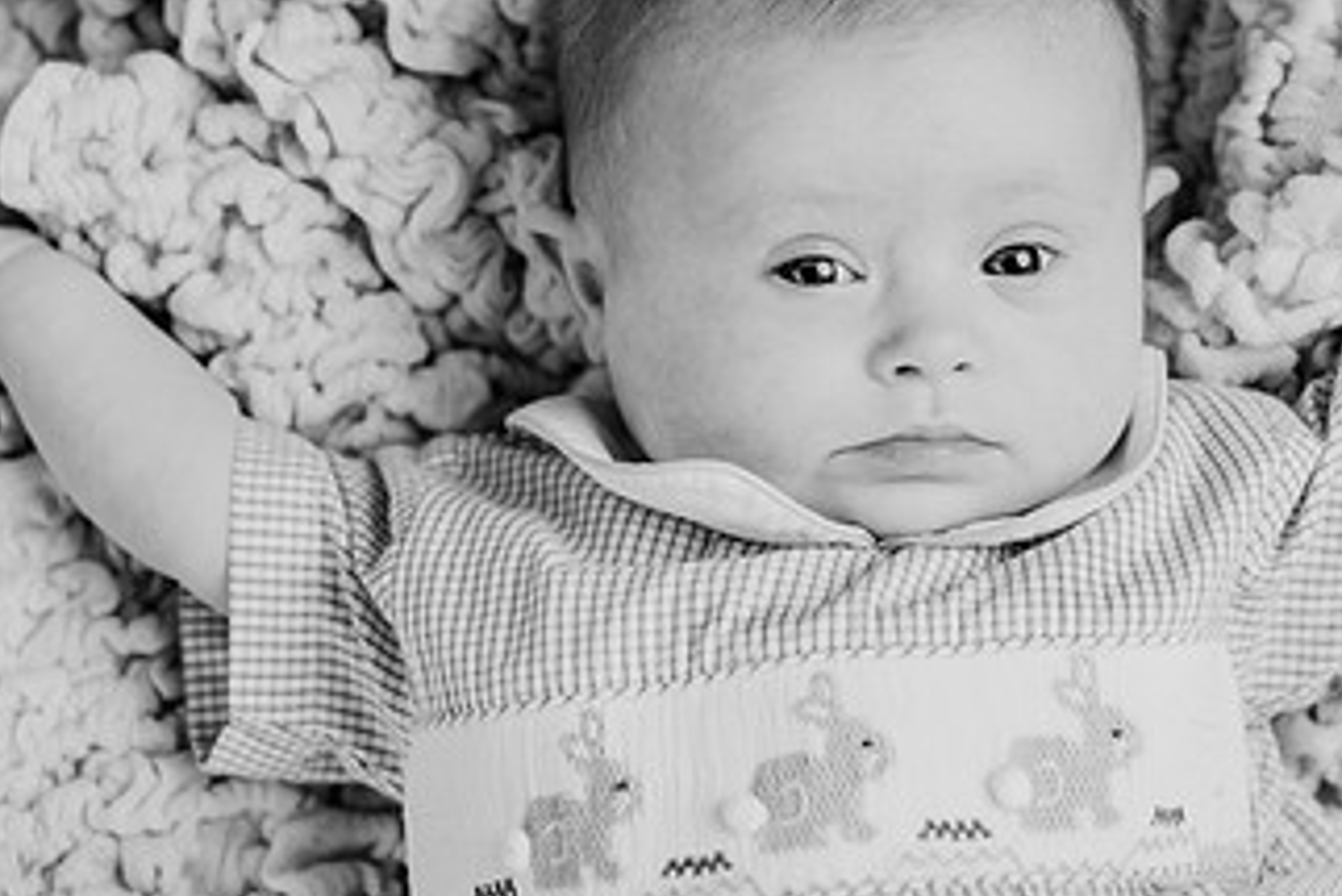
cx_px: 771
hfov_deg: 22.6
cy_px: 298
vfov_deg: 15.2
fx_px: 3356
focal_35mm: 90
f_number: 2.8
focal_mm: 50
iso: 200
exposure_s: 1/250
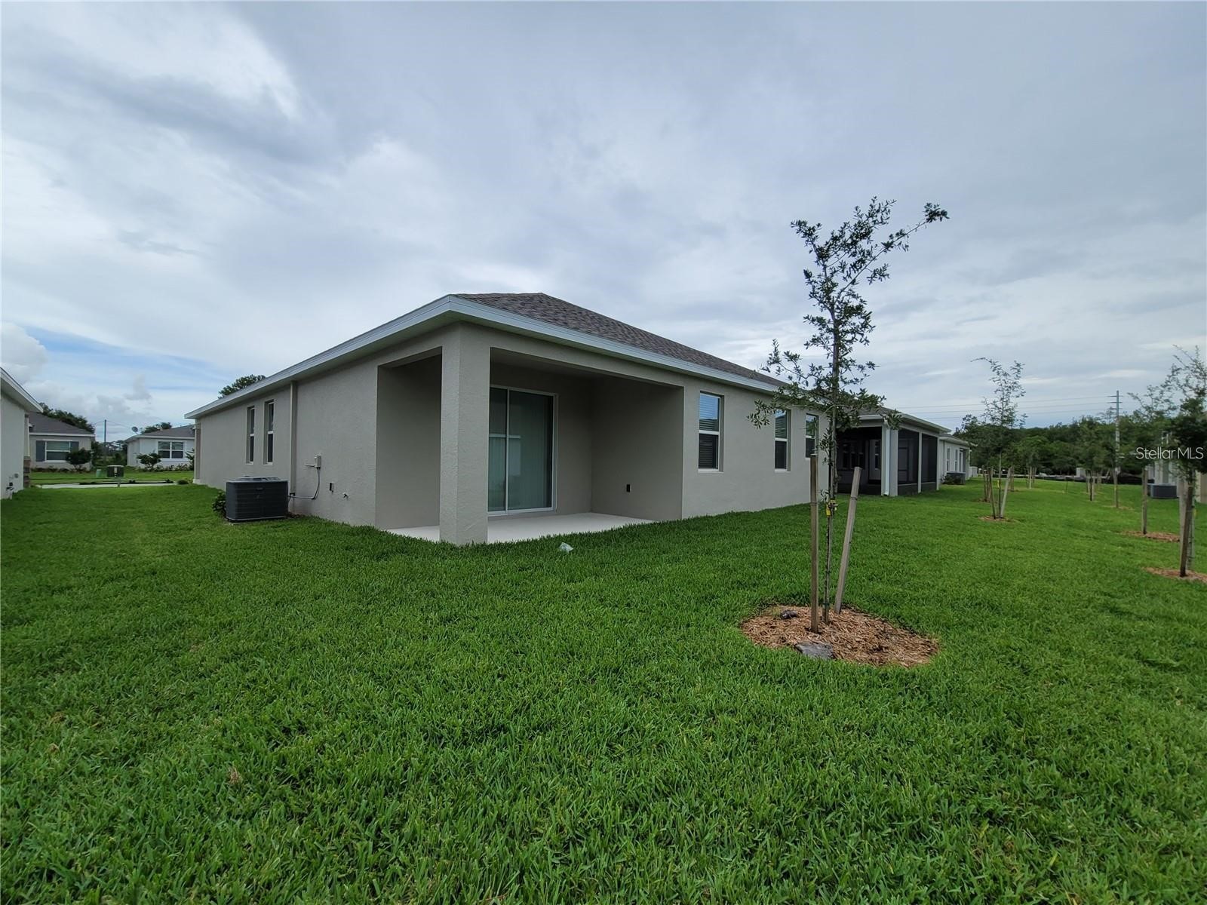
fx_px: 453
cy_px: 452
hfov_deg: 106.2
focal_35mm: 13
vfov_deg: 89.9
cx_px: 604
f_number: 2.2
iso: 64
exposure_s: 1/1448
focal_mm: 2.2
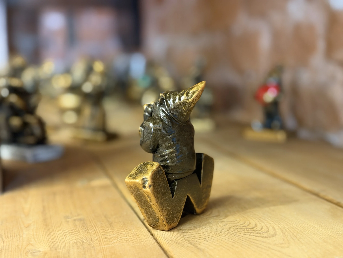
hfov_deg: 39.7
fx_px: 476
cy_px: 129
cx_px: 172
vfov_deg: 30.3
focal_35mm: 48
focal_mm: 6.76
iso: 800
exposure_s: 1/25
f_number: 1.78
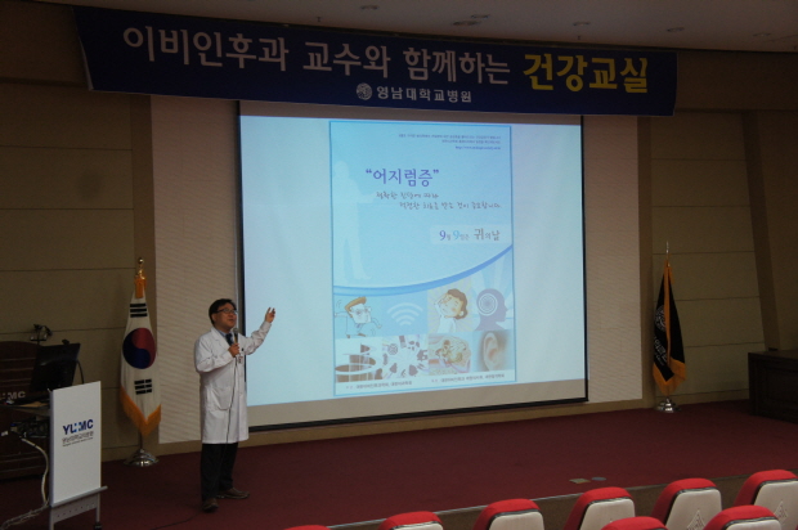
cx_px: 399
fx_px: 996
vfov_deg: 29.8
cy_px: 265
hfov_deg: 43.6
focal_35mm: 45
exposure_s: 1/50
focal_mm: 30
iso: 800
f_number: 4.5
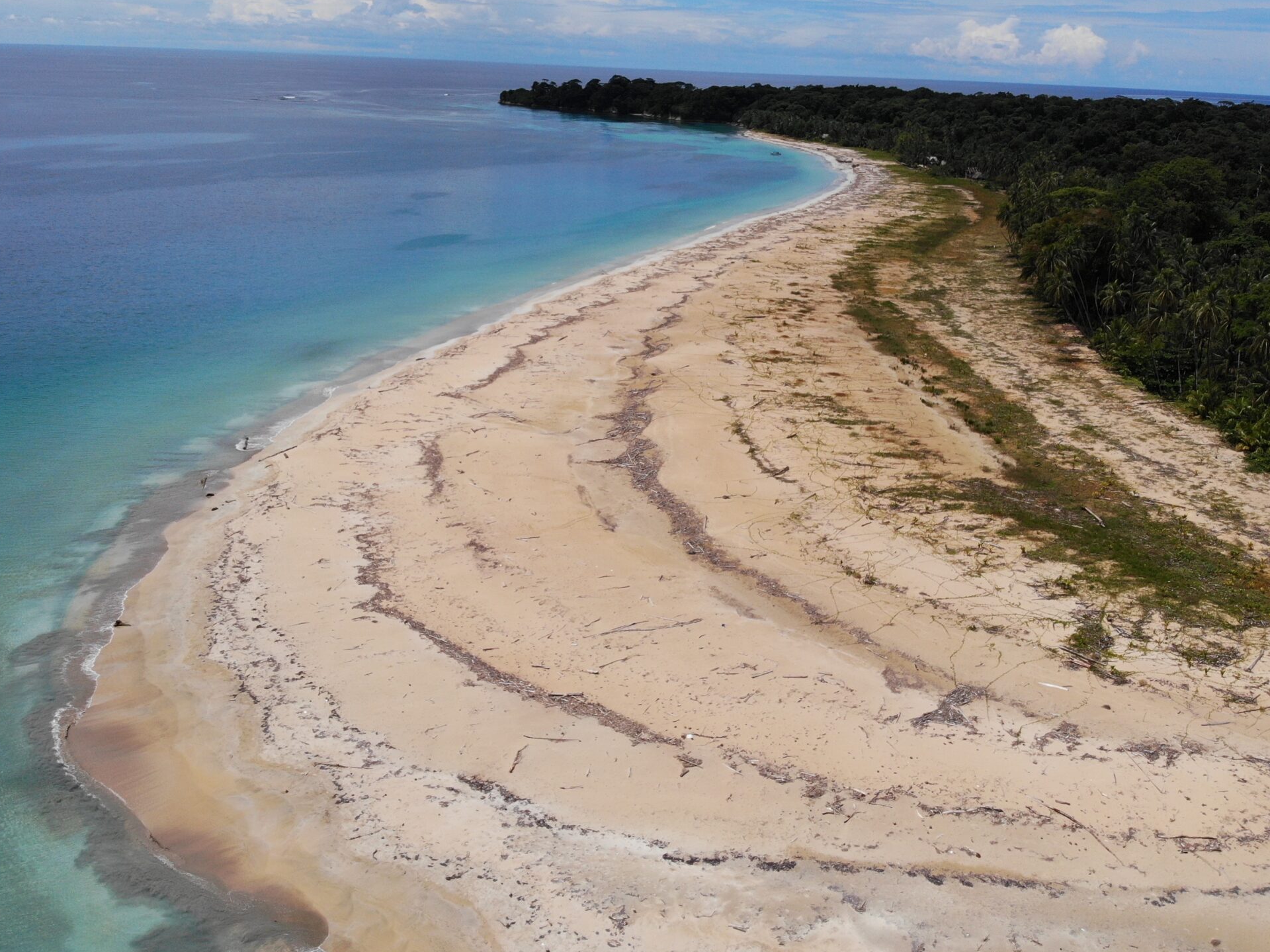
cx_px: 636
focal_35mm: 32
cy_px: 438
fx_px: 1174
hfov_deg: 56.8
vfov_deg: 44.1
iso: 101
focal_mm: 4.5
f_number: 2.8
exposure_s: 1/2409
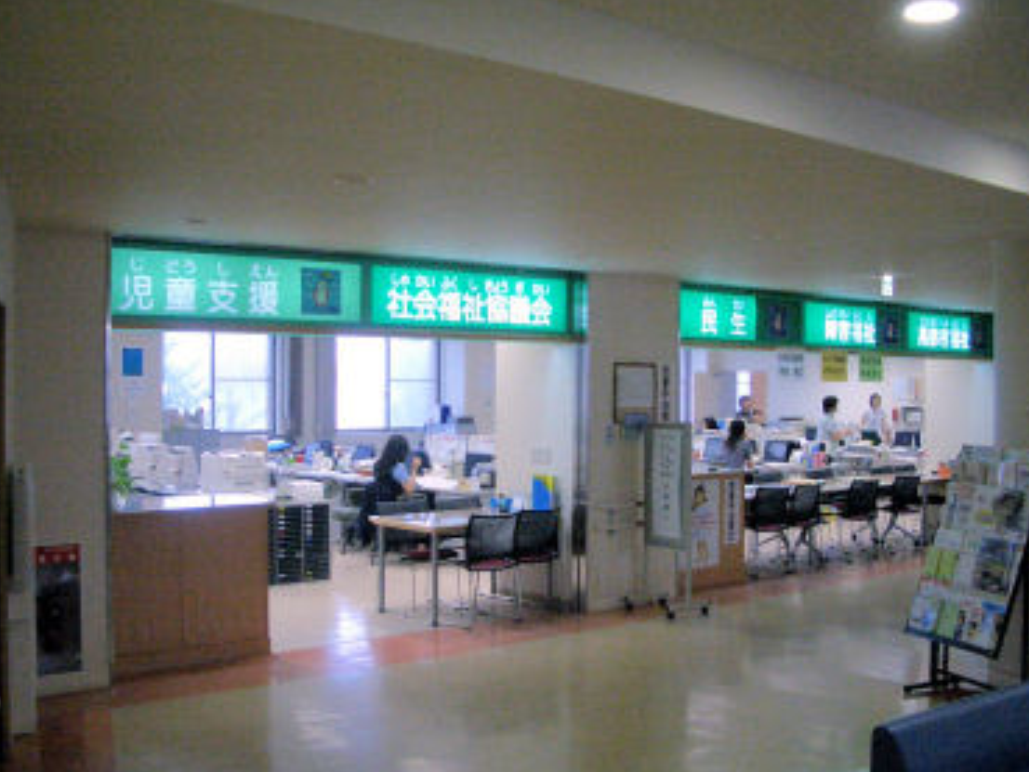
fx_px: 1189
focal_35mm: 40
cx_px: 477
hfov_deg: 46.7
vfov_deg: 36.0
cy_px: 392
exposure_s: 1/100
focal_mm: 5.8
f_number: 2.6
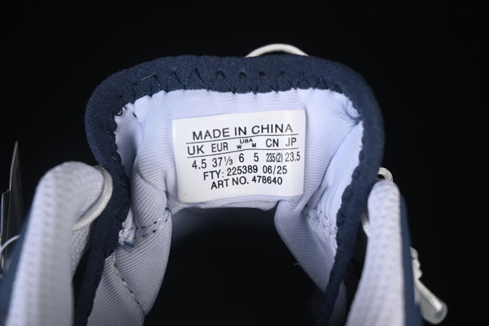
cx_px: 244
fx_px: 1019
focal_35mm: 75
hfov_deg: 27.0
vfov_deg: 18.2
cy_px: 163
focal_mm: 50
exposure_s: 1/60
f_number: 7.1
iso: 160
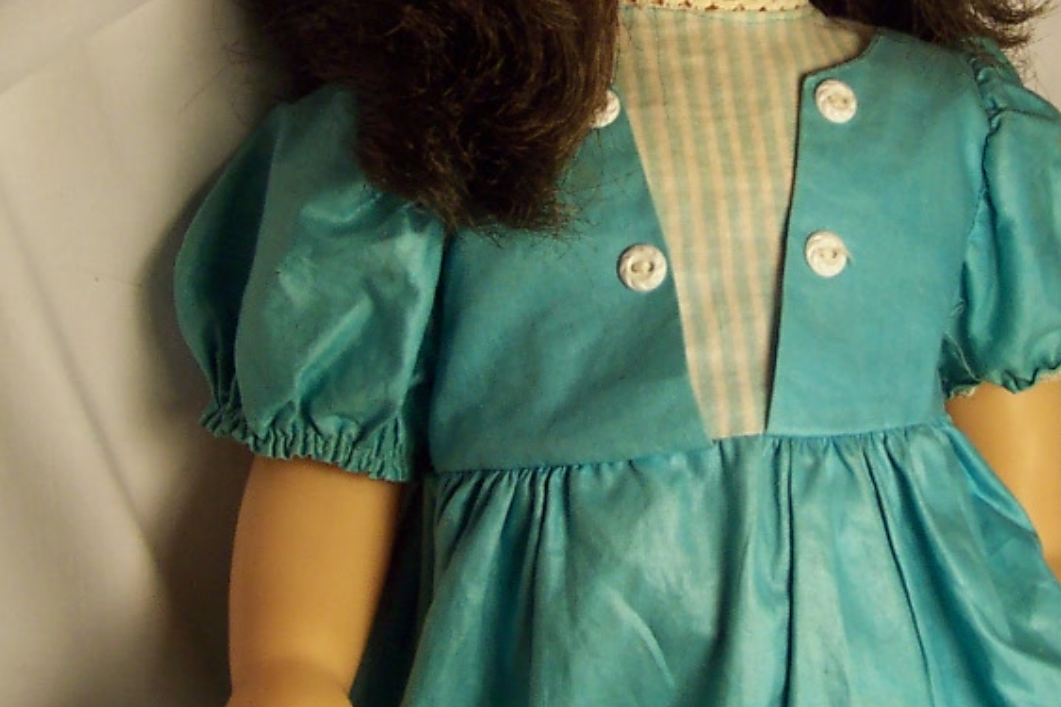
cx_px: 799
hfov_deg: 24.5
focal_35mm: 82
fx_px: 2416
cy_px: 113
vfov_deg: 16.5
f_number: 2.8
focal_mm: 5.6
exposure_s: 1/250
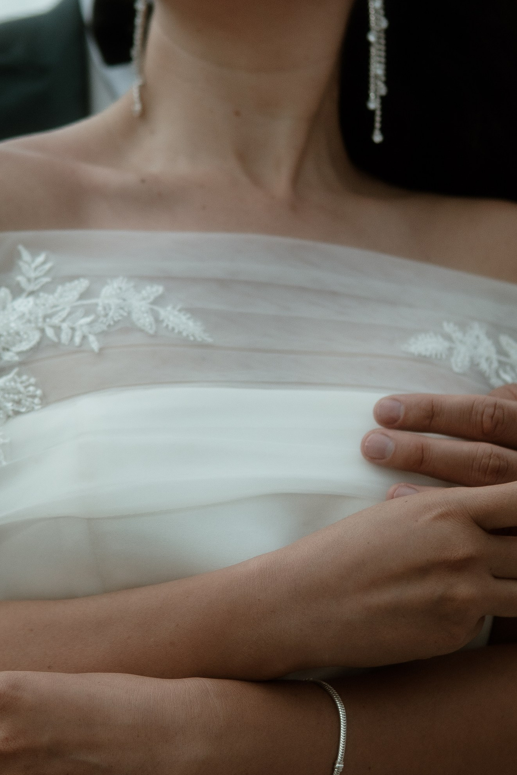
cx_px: 227
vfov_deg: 21.9
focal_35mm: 93
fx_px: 2003
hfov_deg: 14.7
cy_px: 330
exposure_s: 1/1600
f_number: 2
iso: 100
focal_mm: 30
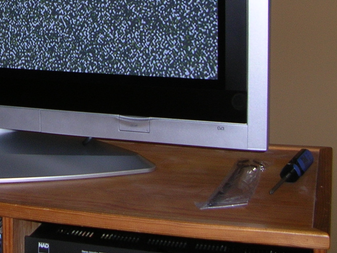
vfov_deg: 16.6
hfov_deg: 21.6
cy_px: -34
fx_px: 837
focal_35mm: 86
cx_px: -31
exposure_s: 1/60.1
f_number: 2.8
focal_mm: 5.8
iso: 50
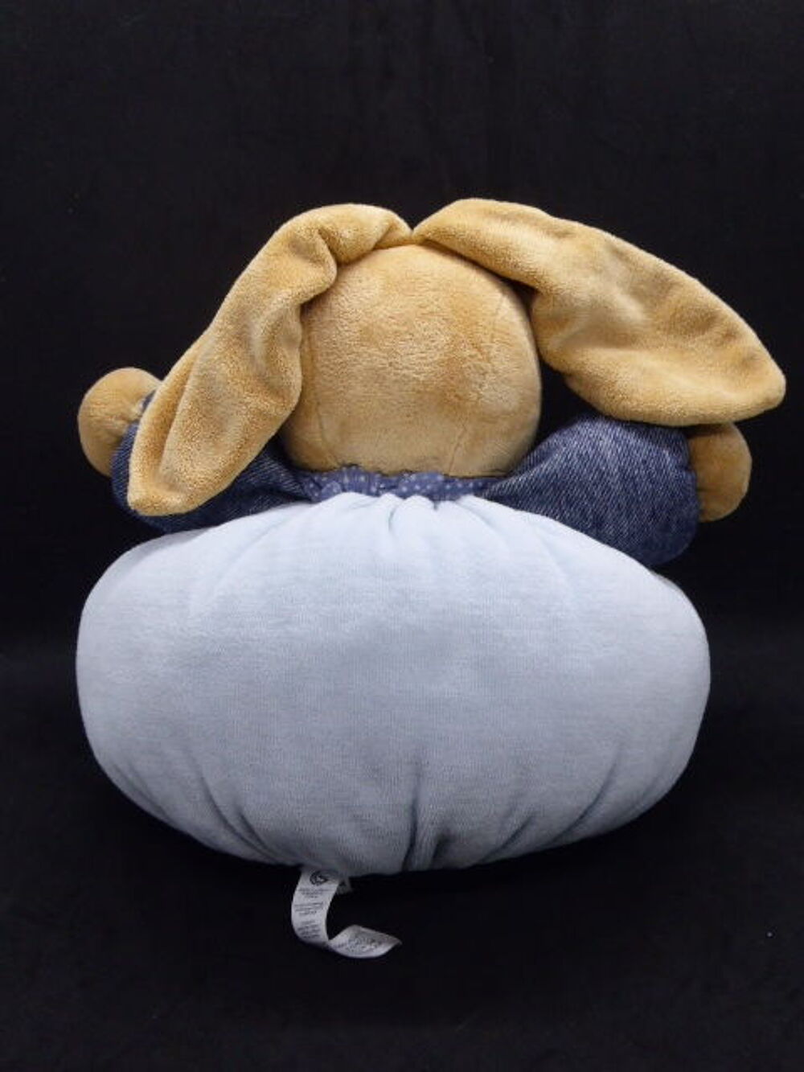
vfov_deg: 41.2
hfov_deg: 31.5
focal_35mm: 46
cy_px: 536
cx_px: 402
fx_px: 1424
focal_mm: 7.9
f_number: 4.1
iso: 250
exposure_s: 1/60
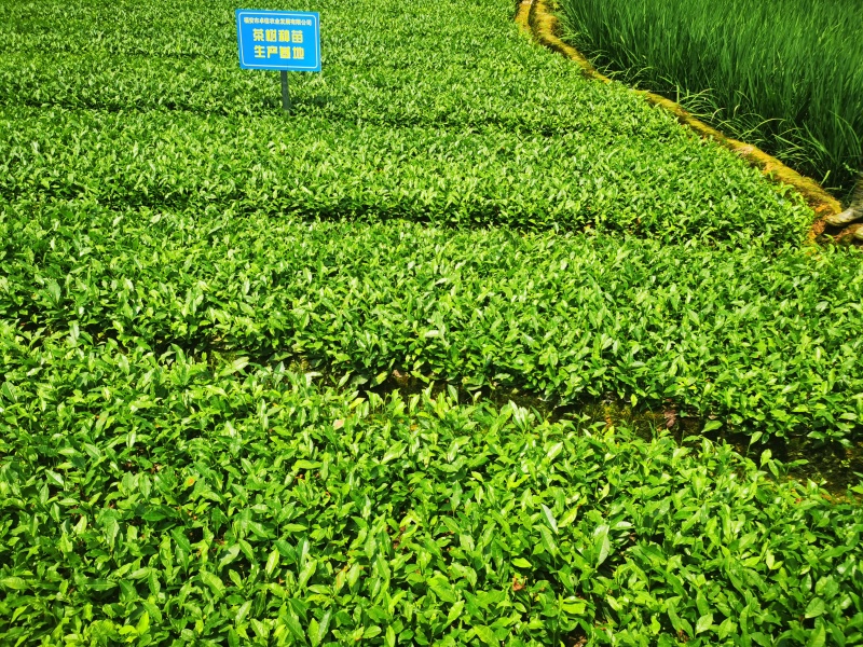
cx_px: 432
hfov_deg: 65.3
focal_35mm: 27
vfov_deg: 51.4
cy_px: 324
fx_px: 673
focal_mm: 5.56
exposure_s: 1/2062
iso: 50
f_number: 1.6
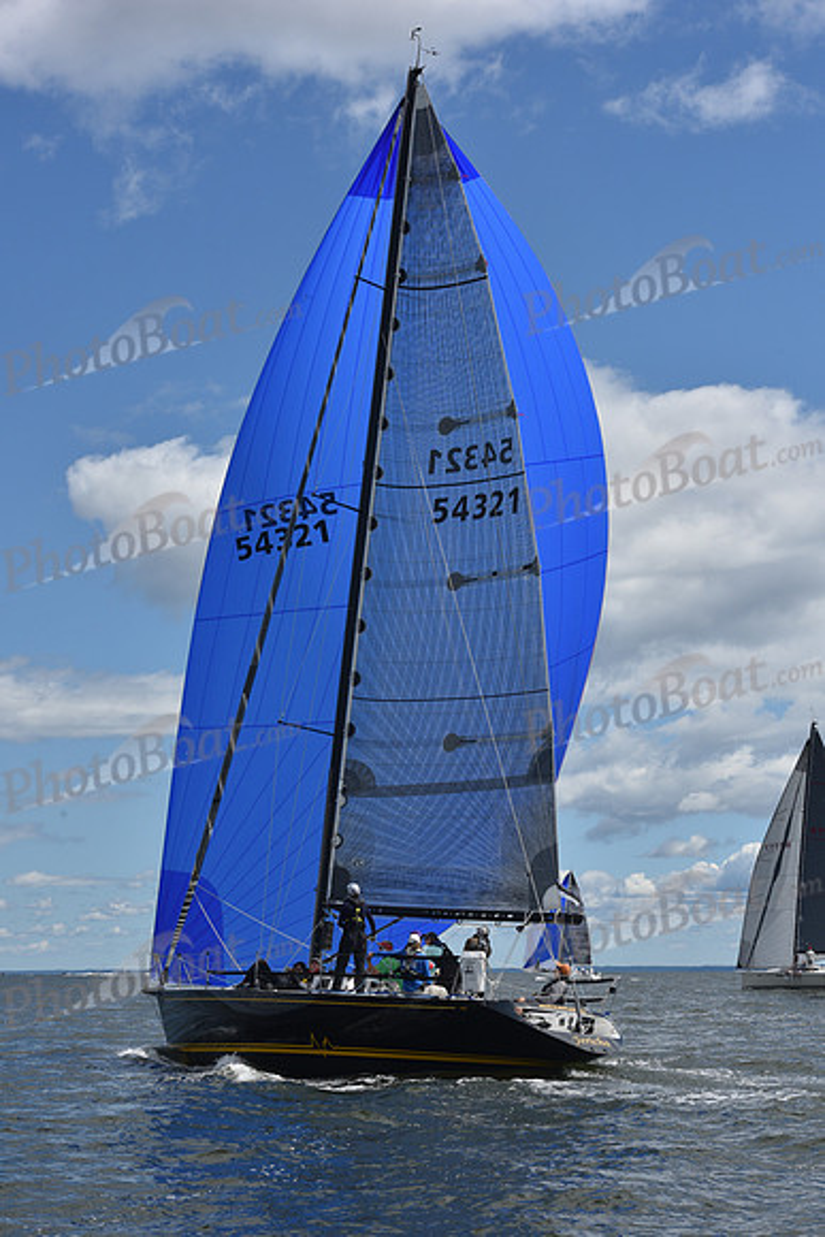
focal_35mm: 70
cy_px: 618
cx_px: 412
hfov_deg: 19.5
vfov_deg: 28.8
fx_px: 2405
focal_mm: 70
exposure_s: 1/800
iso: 250
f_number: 11
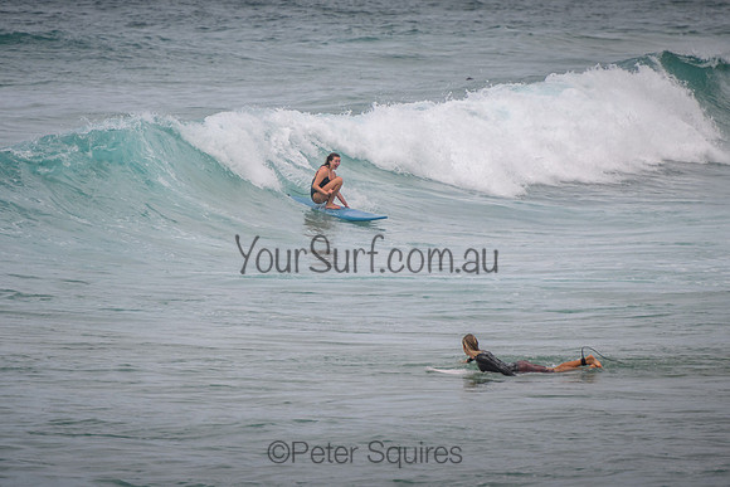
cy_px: 193
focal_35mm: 549
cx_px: 354
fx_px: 11142
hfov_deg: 3.8
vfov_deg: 2.5
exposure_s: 1/2000
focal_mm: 400
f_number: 5.6
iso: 200
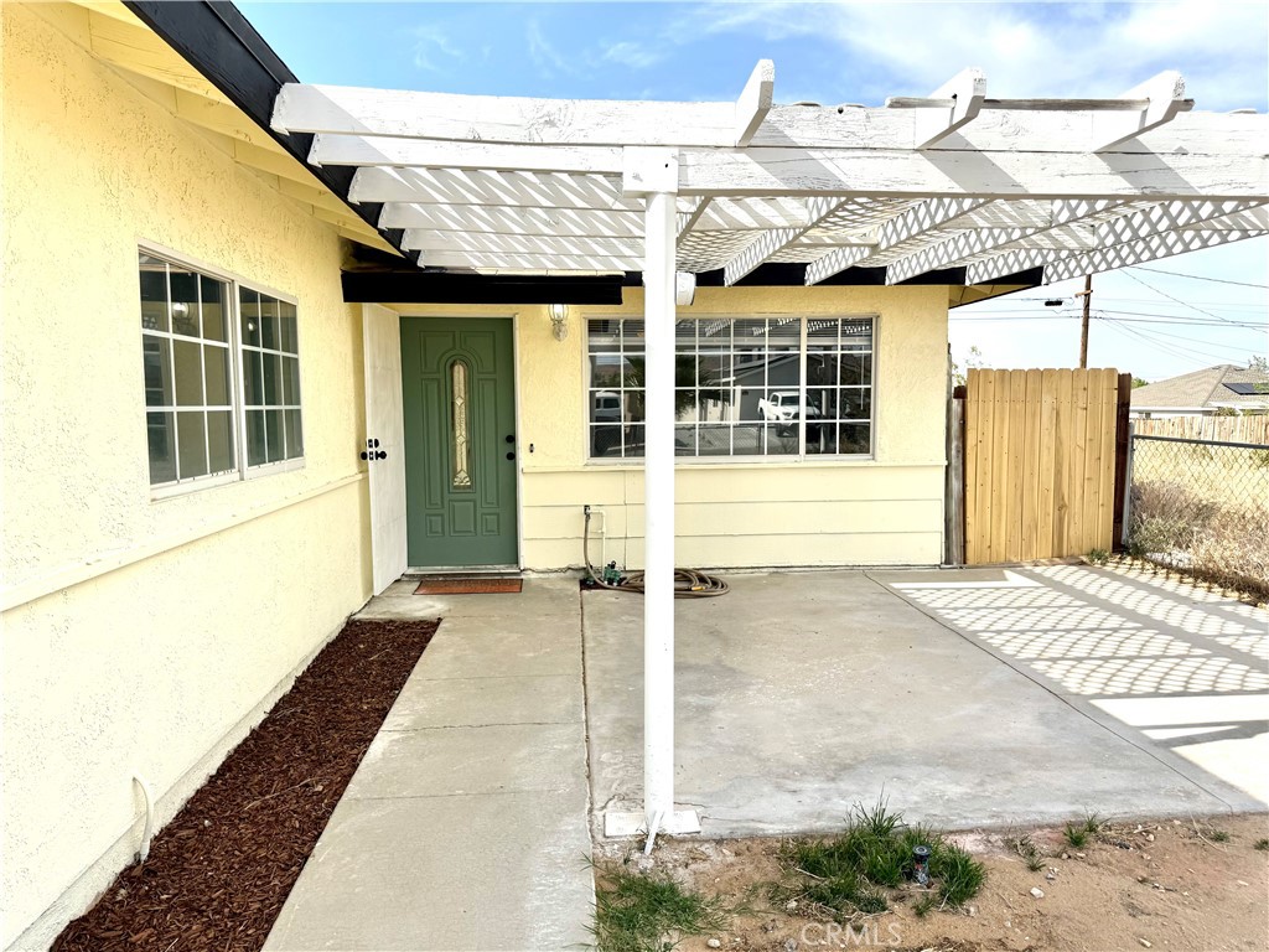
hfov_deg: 71.6
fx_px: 880
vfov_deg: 56.8
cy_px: 476
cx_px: 634
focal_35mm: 24
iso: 80
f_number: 1.78
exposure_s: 1/4975
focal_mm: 6.76
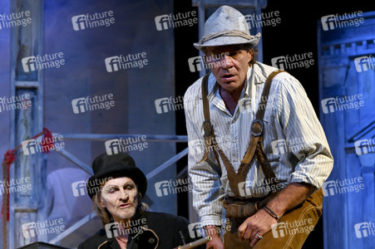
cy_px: 124
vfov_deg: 11.4
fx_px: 1249
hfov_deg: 17.1
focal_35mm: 120
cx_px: 188
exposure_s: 1/250
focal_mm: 120
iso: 3200
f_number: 6.3
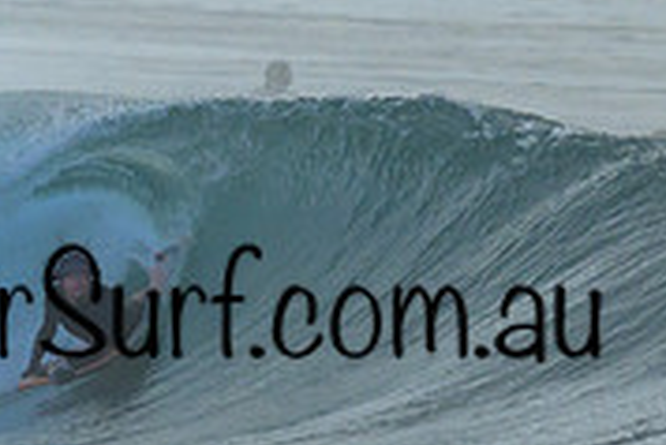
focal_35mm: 3583
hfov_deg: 0.6
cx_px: 82
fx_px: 66338
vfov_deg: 0.4
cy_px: 45
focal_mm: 800
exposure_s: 1/2500
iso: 800
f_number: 6.3
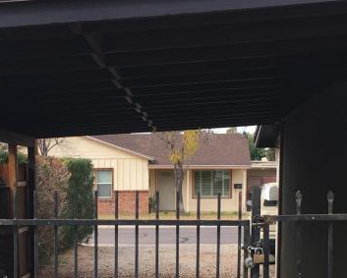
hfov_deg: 23.2
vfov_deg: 18.4
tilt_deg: -5.2
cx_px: 147
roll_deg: -0.8
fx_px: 843
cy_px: 264
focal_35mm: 82
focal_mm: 4.15
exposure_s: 1/439
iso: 25
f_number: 2.2
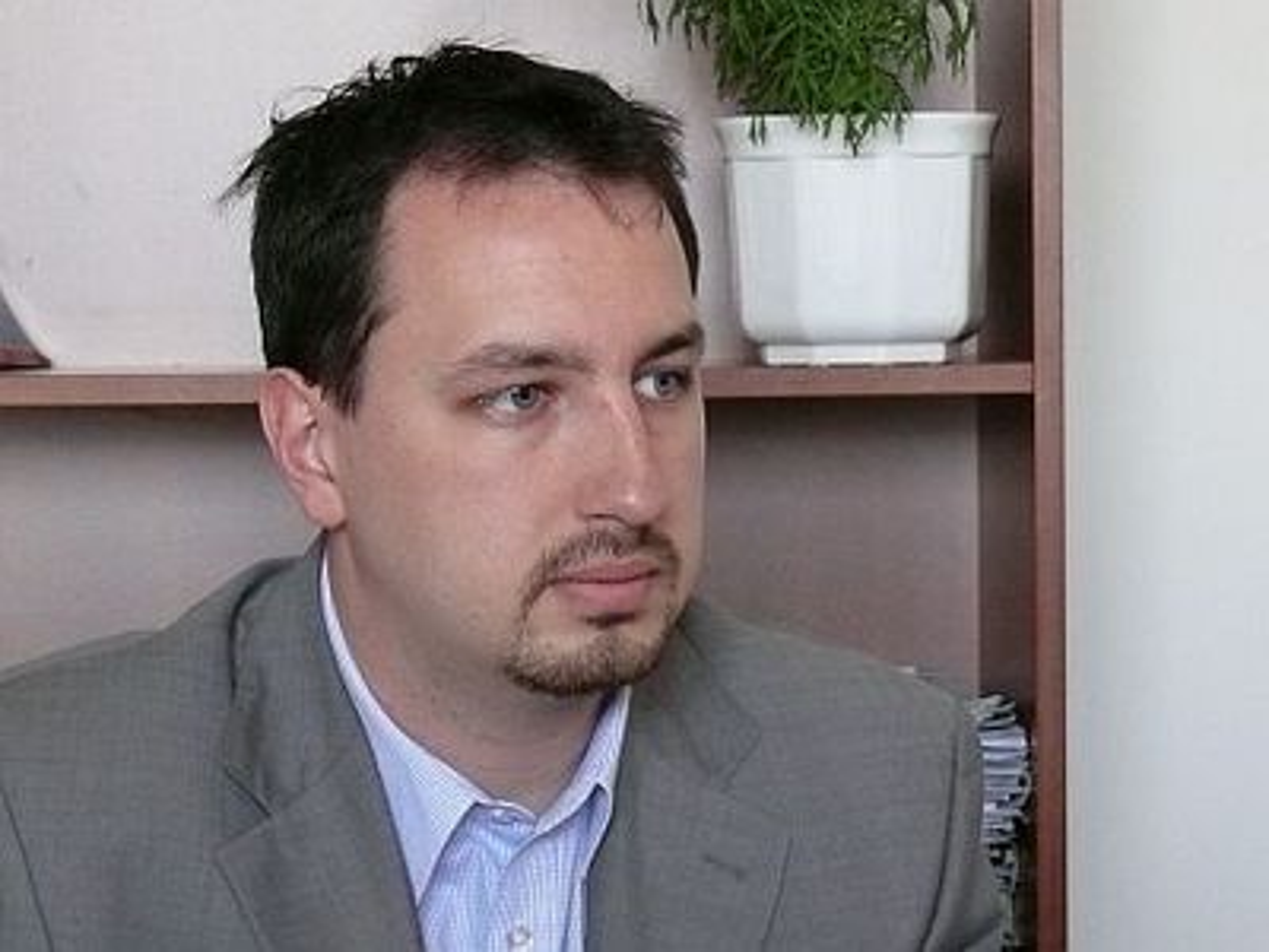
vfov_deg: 10.5
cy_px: 476
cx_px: 634
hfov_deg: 14.0
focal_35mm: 141
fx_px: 5169
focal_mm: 16.7
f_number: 3.2
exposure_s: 1/50
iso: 400
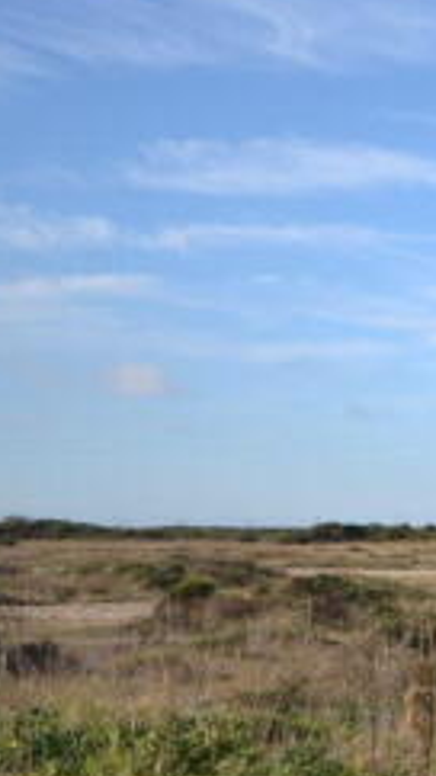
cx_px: 931
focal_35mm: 85
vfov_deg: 24.8
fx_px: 1748
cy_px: 550
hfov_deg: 12.2
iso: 100
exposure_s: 1/200
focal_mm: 20
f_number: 8
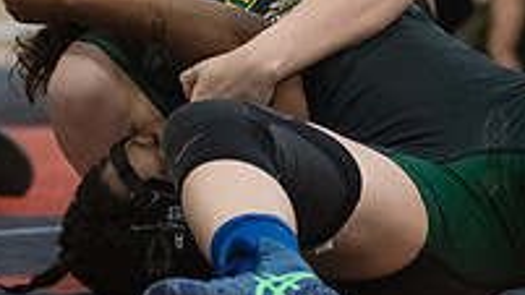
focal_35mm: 408
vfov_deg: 3.0
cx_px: 157
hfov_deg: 5.3
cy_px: 22
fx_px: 5679
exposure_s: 1/500
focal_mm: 135
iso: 8000
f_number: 3.5
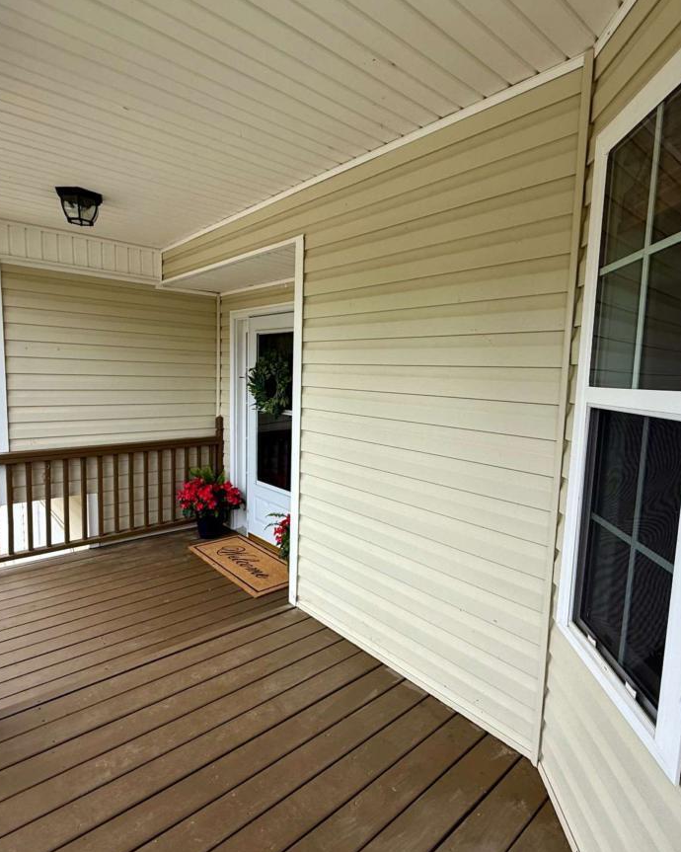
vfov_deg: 83.3
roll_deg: -1.3
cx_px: 356
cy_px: 424
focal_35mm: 19
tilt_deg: -4.9
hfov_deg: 70.8
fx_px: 479
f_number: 2.2
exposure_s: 1/411
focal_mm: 2.22
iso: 50
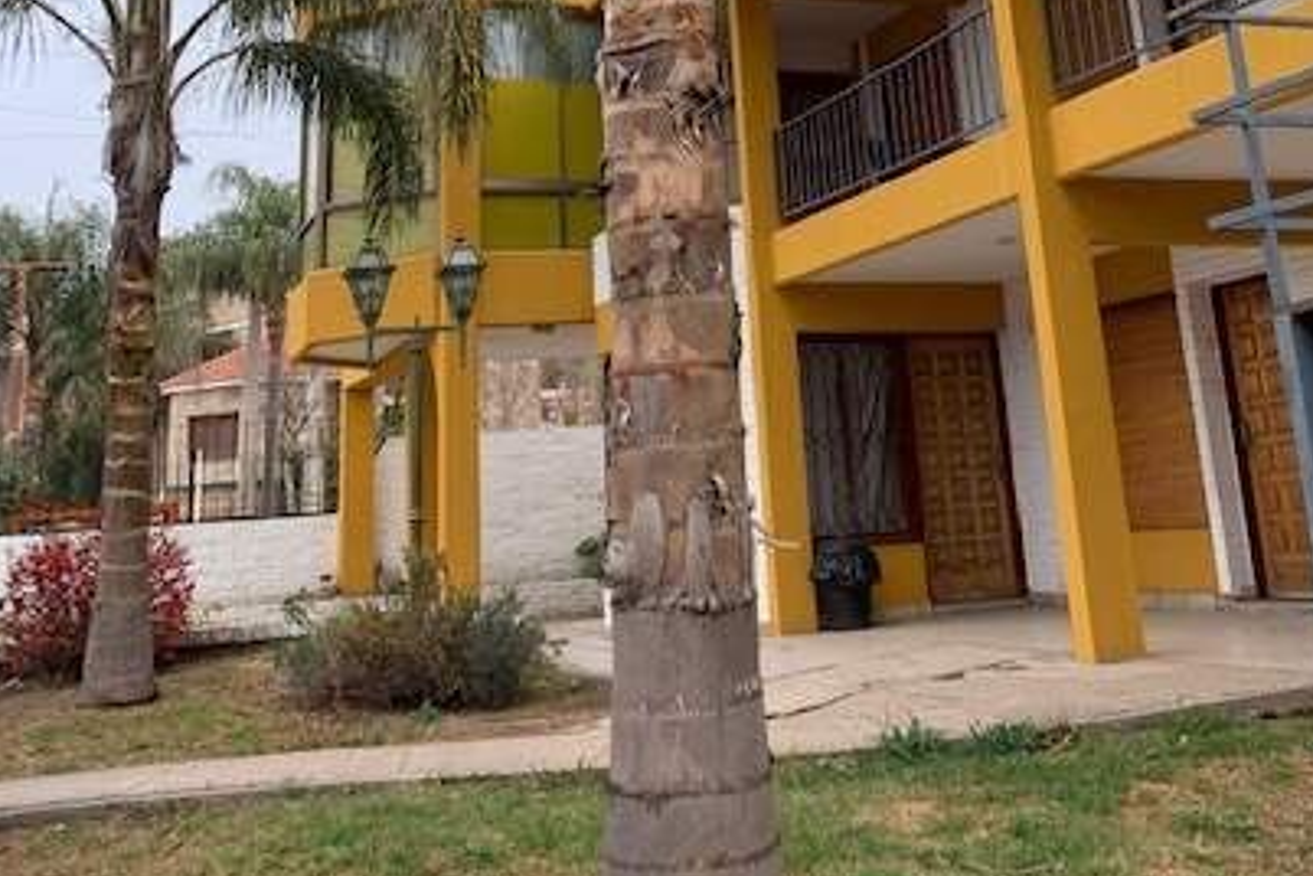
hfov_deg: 45.3
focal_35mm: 43
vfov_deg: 29.3
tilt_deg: +18.5
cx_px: 754
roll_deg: +3.9
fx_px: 1568
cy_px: 10
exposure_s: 1/122
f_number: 1.8
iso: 25
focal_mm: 4.25
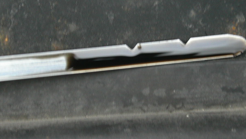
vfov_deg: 9.2
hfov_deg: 16.3
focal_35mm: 132
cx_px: 127
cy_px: 58
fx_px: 861
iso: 200
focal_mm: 23.4
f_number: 4.7
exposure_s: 1/20
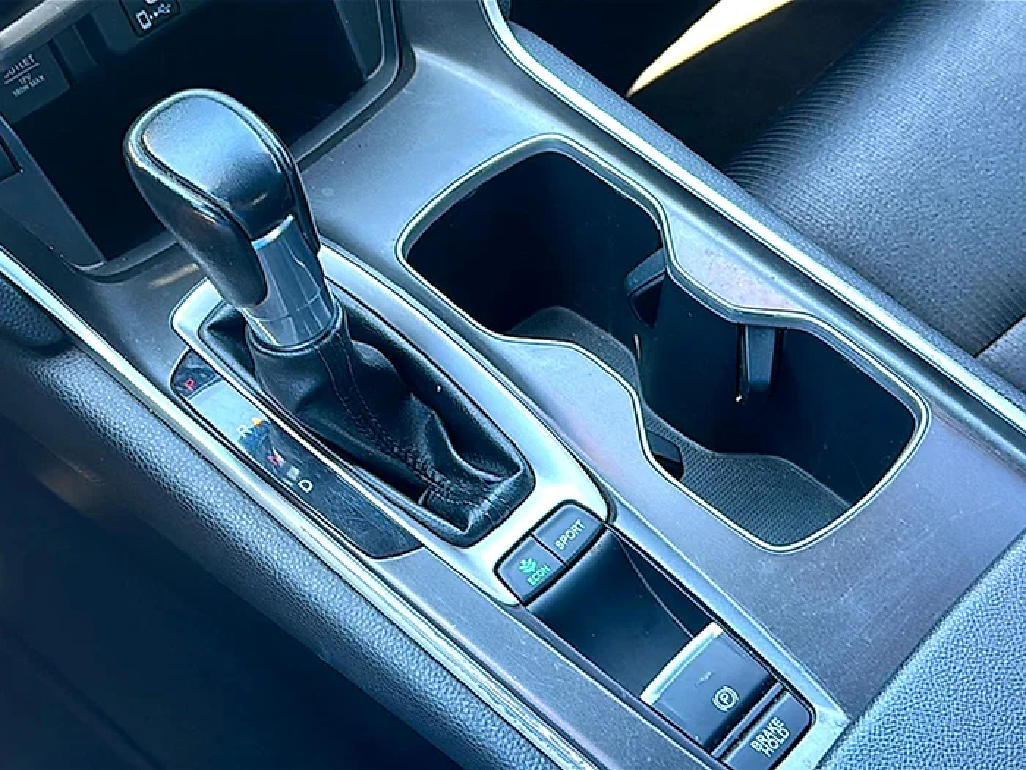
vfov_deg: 35.1
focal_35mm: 41
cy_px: 385
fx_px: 1215
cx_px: 513
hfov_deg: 45.8
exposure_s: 1/50
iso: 64
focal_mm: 6.86
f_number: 1.78
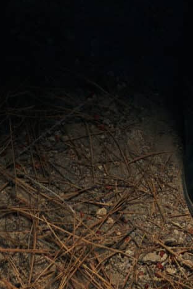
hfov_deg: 7.2
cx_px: 216
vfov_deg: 9.2
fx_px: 1535
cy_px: -486
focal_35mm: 191
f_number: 4.5
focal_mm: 35
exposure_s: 1/200
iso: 32
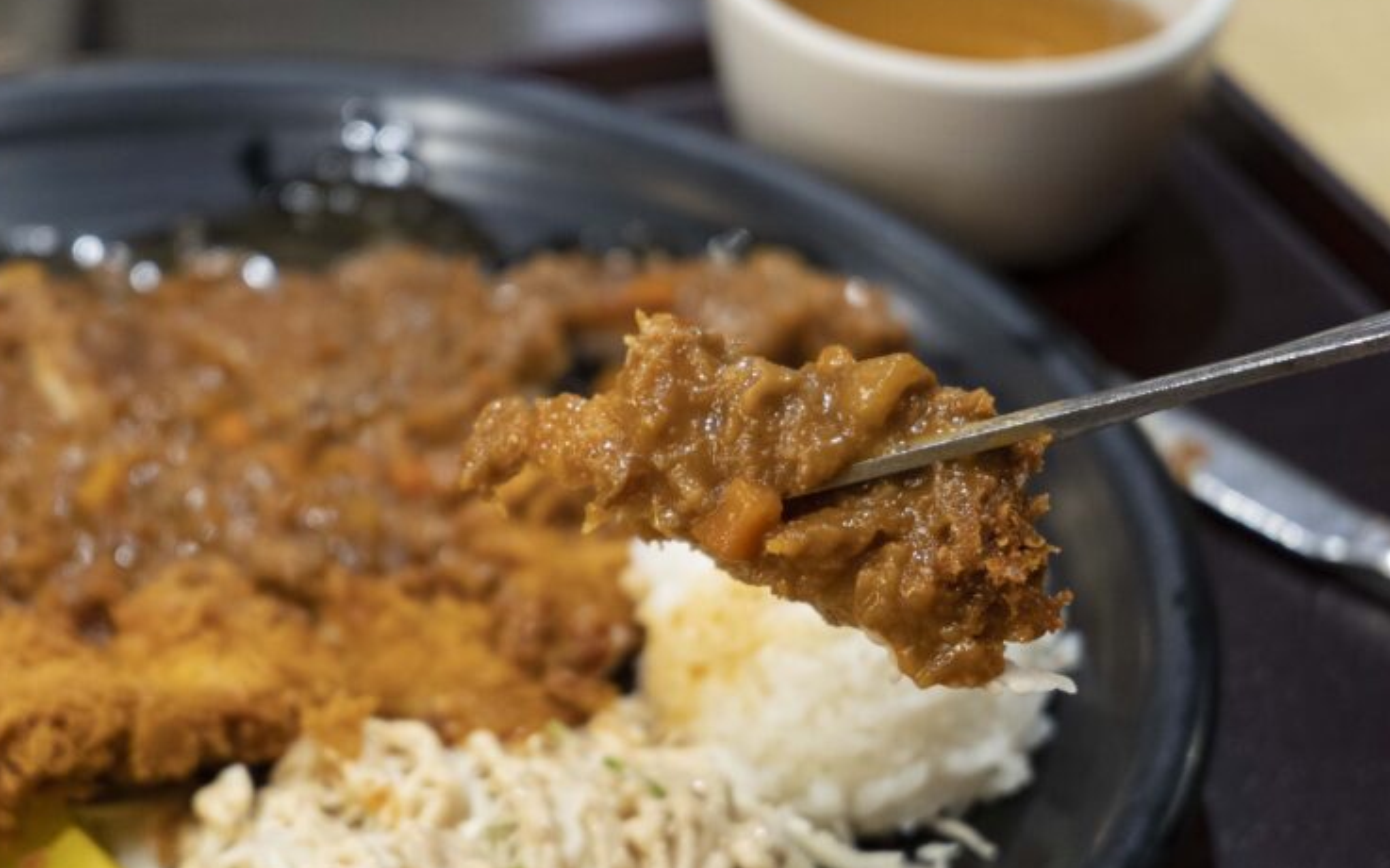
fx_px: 3219
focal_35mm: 85
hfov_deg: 24.3
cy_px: 526
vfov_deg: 15.3
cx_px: 581
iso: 2500
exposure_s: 1/60
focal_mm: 60
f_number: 5.6
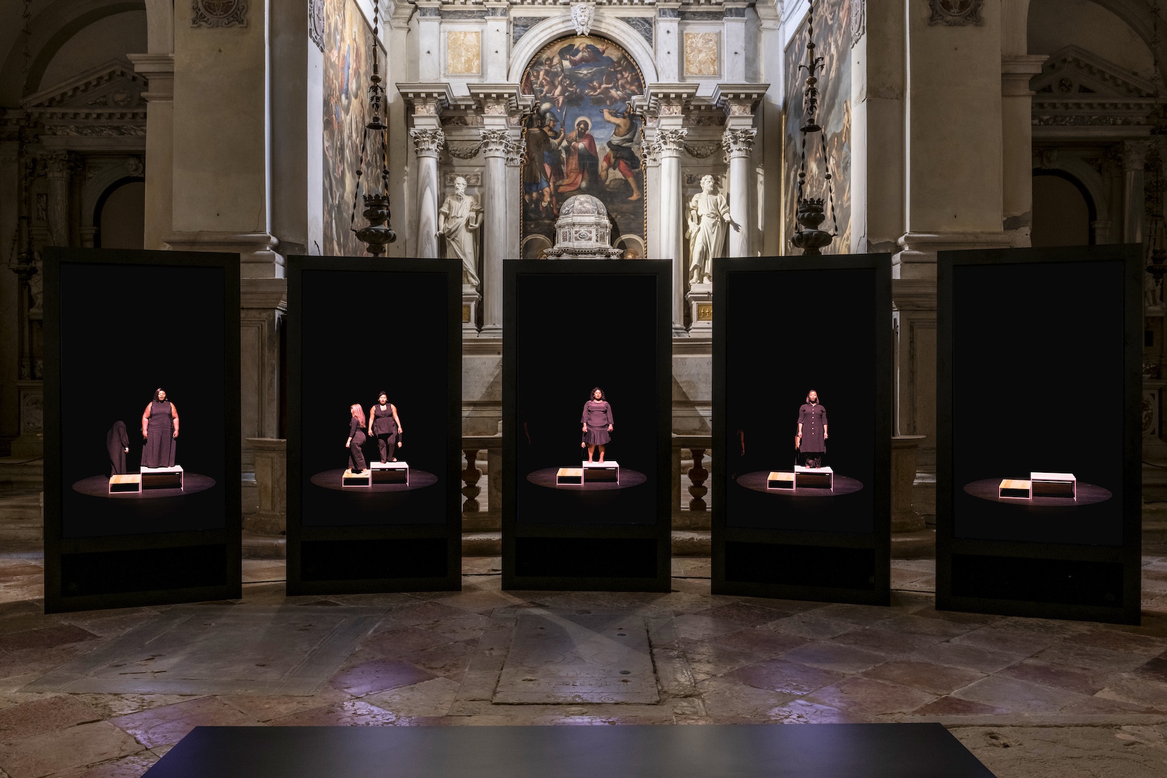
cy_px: 389
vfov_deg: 41.1
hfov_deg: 58.7
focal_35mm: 32
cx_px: 584
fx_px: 1037
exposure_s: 1
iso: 400
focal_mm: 32
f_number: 13
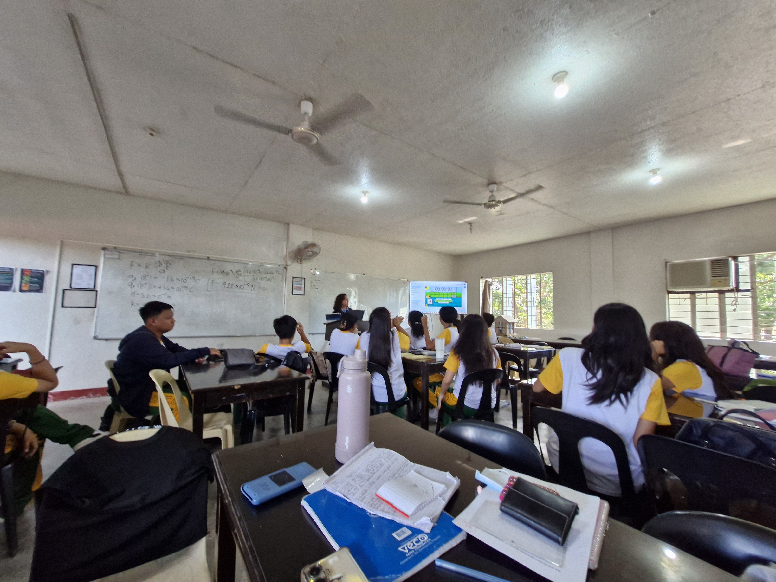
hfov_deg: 106.2
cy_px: 291
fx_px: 291
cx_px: 388
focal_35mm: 13
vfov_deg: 89.9
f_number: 2.2
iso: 160
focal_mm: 1.74
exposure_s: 1/50
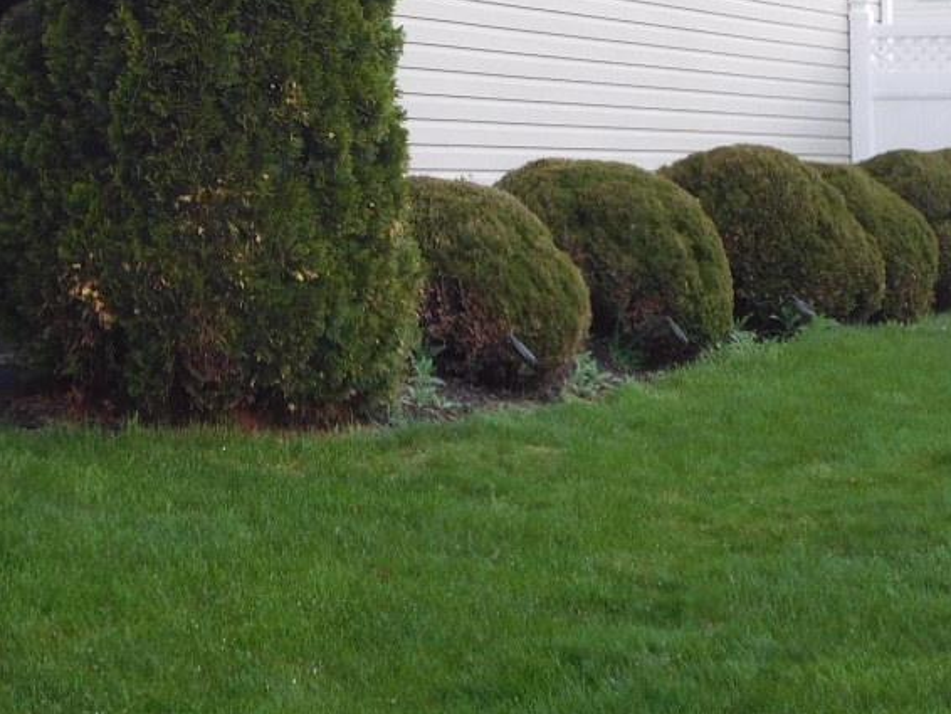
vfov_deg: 12.9
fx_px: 3106
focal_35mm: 113
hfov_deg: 17.3
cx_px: 282
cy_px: -74
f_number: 3.6
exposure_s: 1/125
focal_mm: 7.1
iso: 125
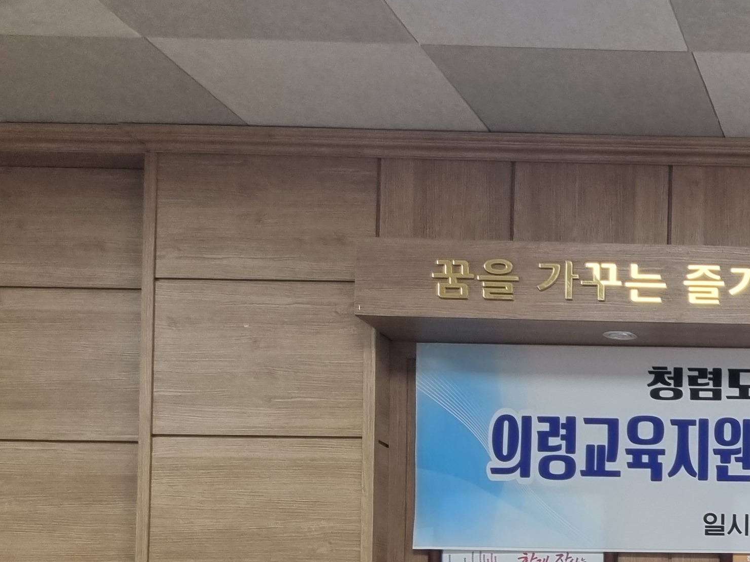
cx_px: 1007
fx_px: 1538
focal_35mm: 71
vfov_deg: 19.5
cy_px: 680
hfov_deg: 23.7
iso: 100
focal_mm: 5.4
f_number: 1.8
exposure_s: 1/120
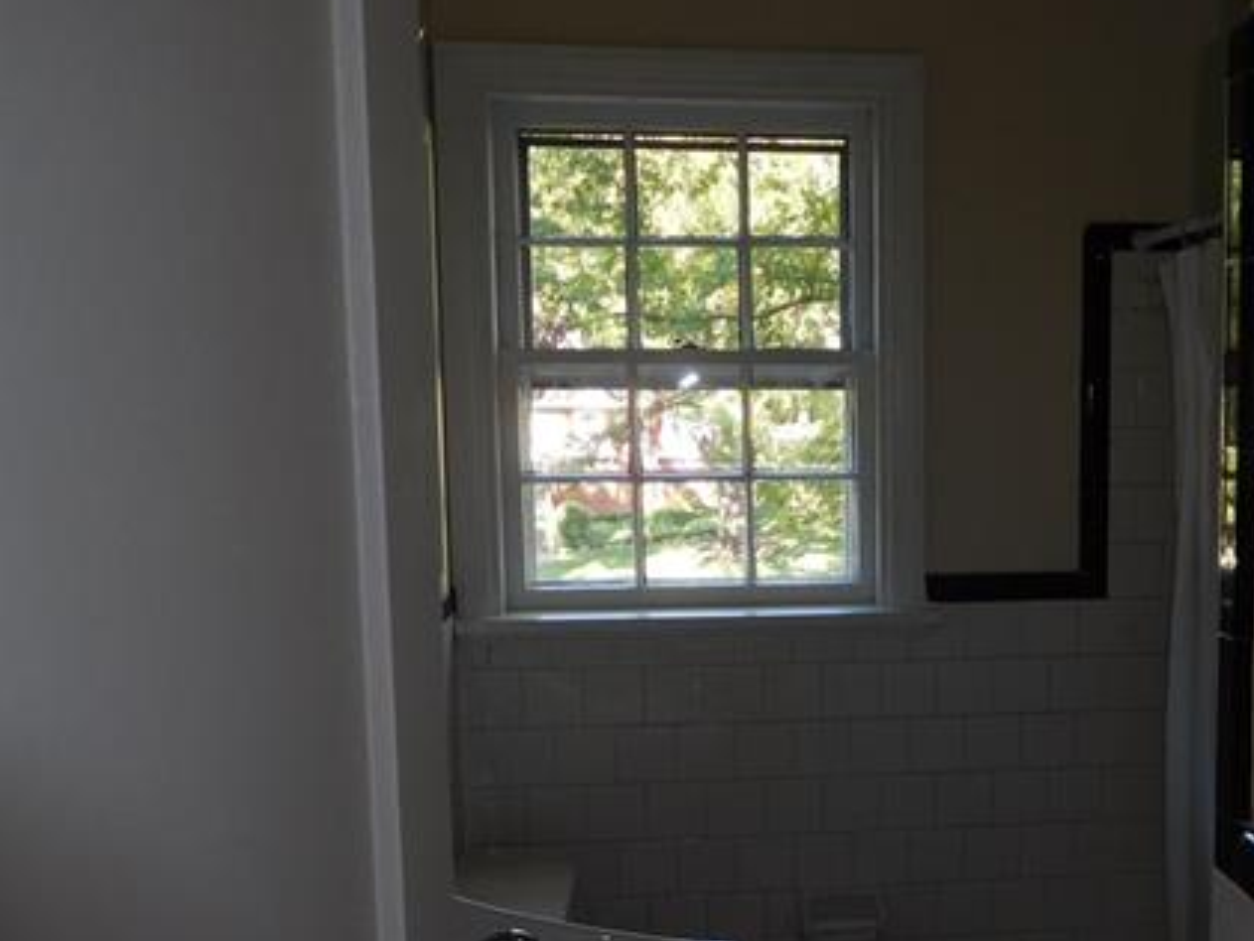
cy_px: 569
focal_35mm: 38
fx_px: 1377
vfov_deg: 37.6
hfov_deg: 47.6
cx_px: 900
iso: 125
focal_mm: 4.5
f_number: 3.4
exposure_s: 1/30
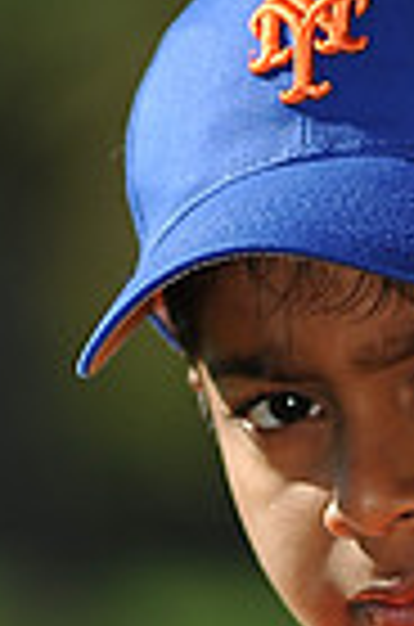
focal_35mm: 752
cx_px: 274
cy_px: 797
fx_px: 13036
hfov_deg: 1.8
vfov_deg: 2.7
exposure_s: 1/2000
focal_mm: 180
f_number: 4
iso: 200
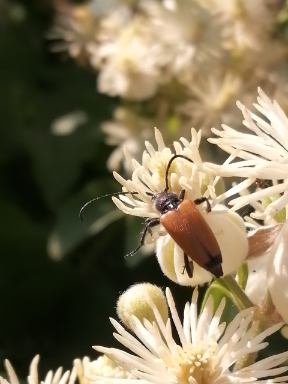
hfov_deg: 14.5
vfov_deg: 19.3
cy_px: 192
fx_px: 1131
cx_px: 144
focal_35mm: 102
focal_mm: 3.46
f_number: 1.8
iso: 50
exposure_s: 1/1368
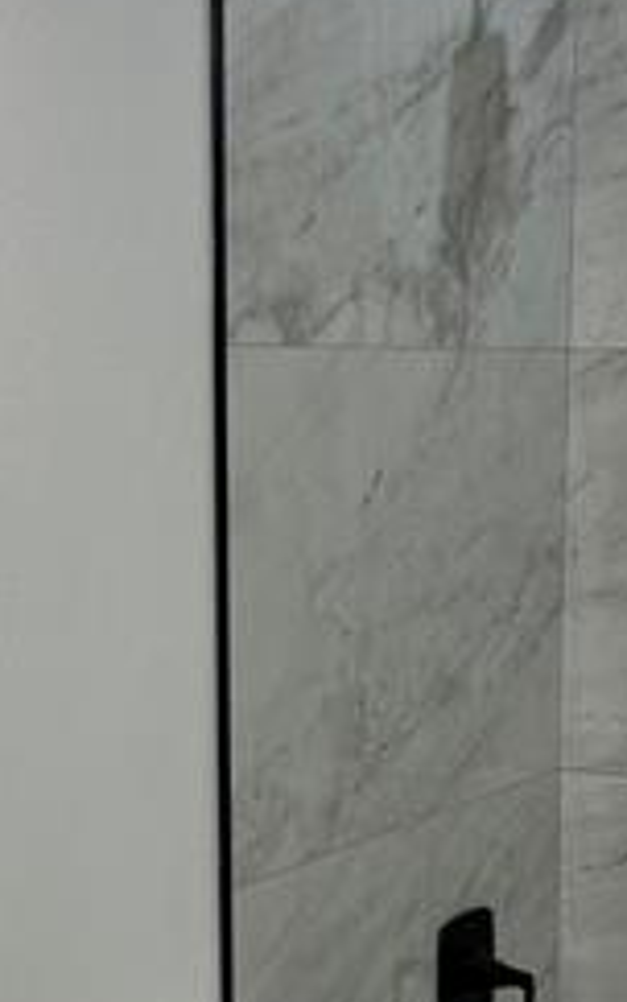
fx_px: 2377
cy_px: 866
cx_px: 256
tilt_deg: -8.8
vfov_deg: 23.3
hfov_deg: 15.0
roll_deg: -1.2
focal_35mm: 87
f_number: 1.5
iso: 40
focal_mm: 5.7
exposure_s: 1/160
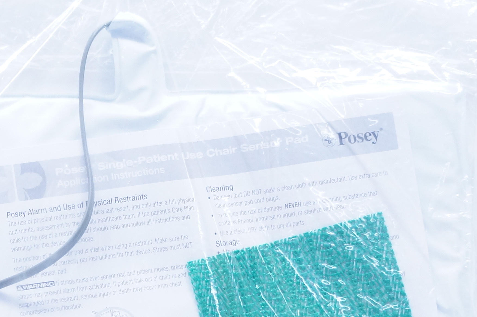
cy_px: 313
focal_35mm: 88
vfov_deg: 15.2
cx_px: 107
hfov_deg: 22.8
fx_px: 1170
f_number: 4
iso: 1600
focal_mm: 21
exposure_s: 1/160
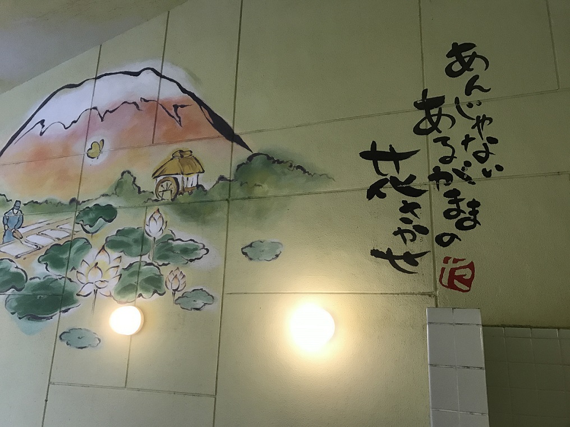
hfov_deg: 63.4
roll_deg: -1.7
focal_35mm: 28
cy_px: 214
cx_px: 285
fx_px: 461
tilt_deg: +14.0
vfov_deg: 49.7
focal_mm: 3.99
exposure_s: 1/15
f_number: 1.8
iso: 50
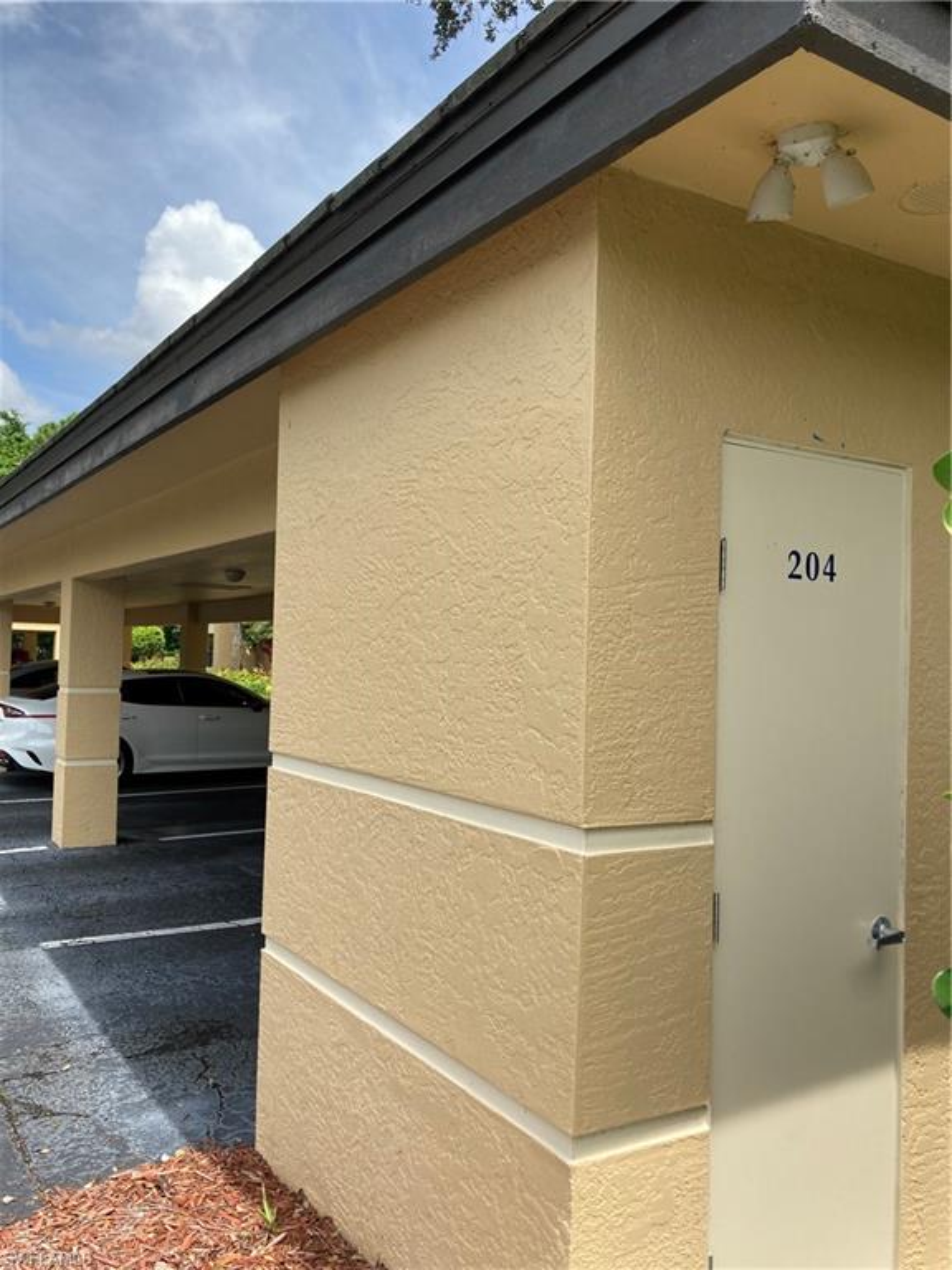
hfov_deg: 49.7
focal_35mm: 28
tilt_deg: +2.6
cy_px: 635
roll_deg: -1.1
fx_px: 1027
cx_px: 476
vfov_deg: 63.4
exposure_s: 1/1312
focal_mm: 3.99
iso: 20
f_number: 1.8
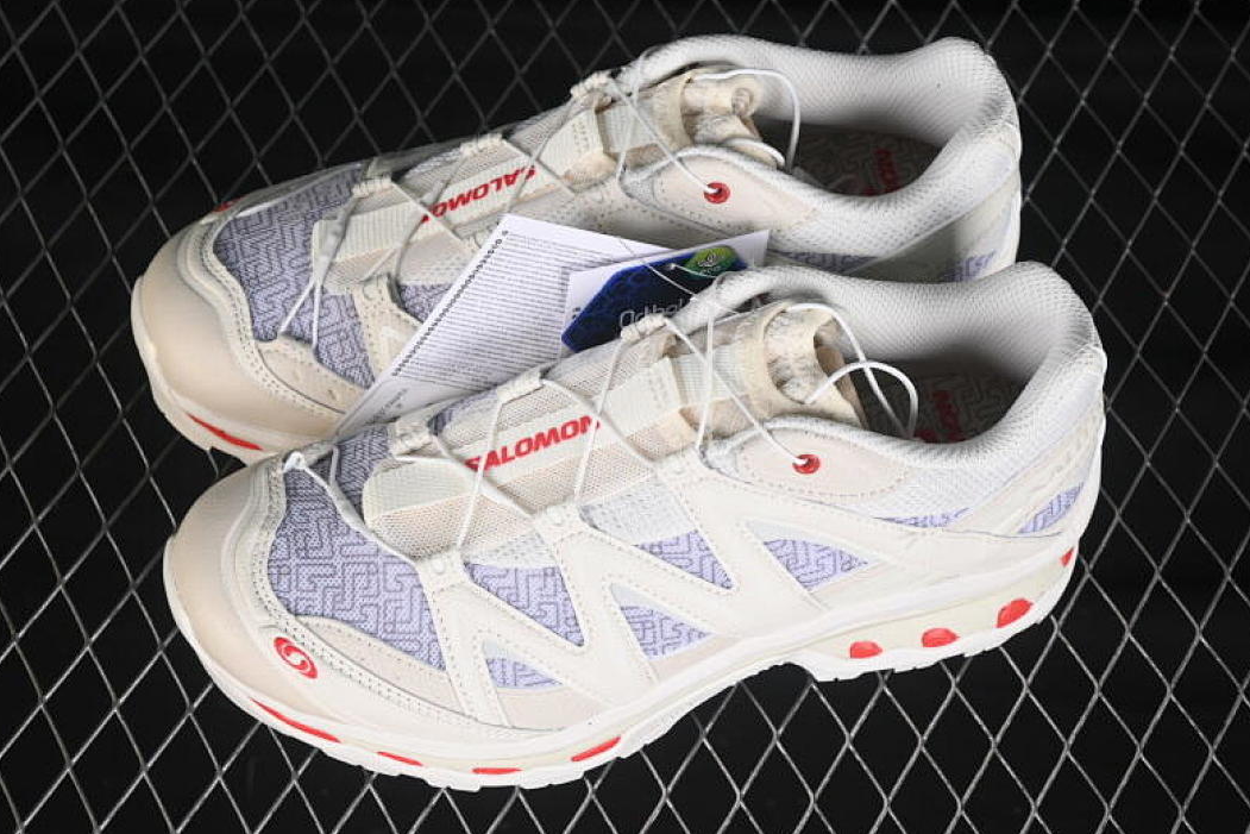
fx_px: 2570
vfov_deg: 18.4
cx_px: 626
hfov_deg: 27.3
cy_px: 420
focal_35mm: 74
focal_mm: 48
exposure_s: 1/80
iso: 160
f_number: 7.1
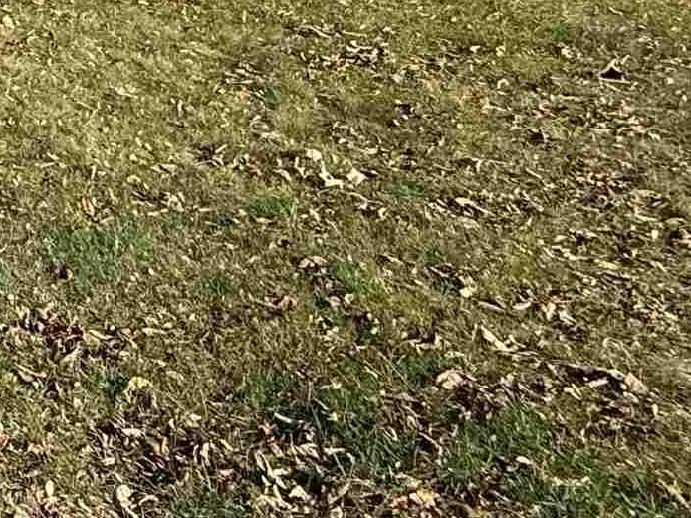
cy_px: -200
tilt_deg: -5.5
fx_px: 1237
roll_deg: +0.4
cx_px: -564
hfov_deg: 20.9
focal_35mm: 62
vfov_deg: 20.9
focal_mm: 2.22
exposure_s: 1/1339
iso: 50
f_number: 2.2
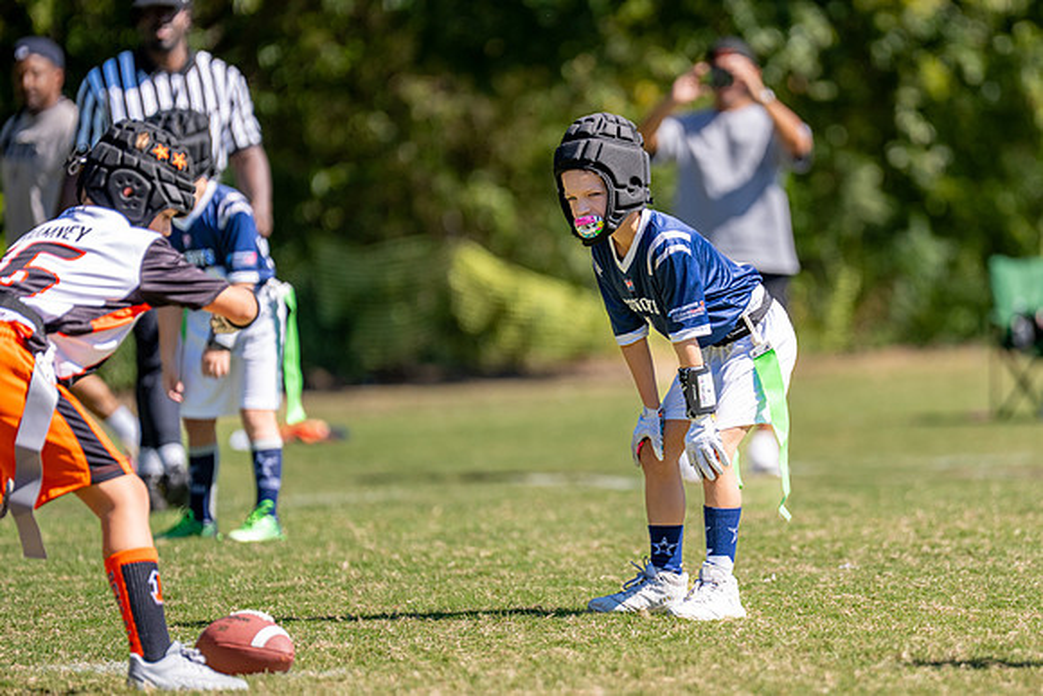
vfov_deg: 5.2
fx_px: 7662
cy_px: 329
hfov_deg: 7.8
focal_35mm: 264
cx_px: 676
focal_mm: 200
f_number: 2.8
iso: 160
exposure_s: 1/2000
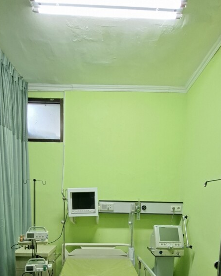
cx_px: 105
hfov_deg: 60.8
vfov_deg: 65.2
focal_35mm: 23
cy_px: 226
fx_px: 188
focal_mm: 1.74
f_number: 2.2
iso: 200
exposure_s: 1/40
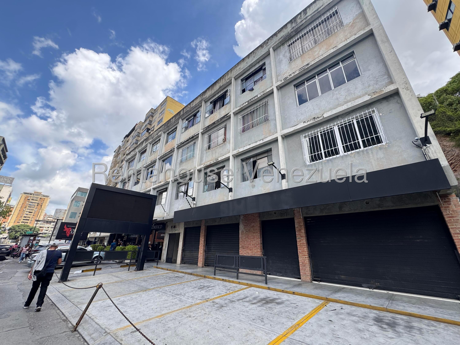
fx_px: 186
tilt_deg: +21.5
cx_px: 230
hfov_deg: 102.1
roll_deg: -2.2
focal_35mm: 14
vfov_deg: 85.7
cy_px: 172
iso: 40
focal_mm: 2.22
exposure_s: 1/357
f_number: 2.2
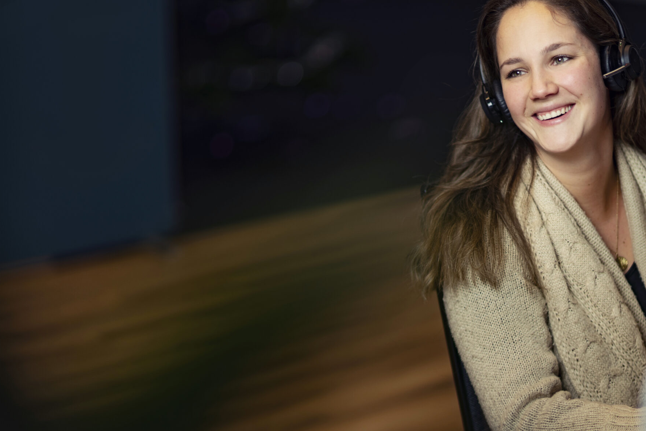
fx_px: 2207
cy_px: 259
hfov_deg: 16.6
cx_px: 448
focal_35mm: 123
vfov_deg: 11.1
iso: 125
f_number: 1.3
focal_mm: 85
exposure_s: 1/400
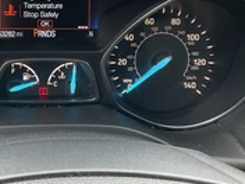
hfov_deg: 28.9
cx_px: 56
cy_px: 38
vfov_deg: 22.0
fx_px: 467
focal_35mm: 66
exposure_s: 1/103
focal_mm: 3
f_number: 1.8
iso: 64
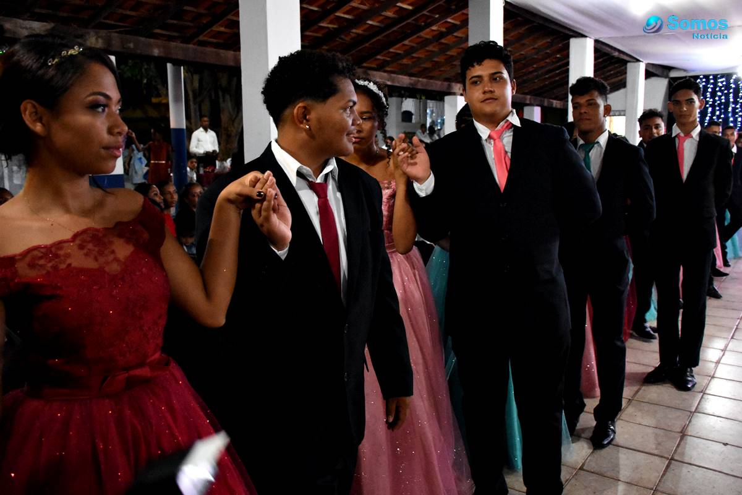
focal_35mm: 30
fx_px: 618
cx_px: 371
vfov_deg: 43.6
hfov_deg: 61.9
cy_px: 248
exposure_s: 1/100
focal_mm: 20
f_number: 3.5
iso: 8000
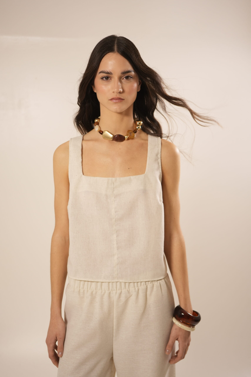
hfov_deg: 27.0
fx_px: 523
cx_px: 126
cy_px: 188
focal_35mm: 50
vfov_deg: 39.6
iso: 500
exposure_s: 1/100
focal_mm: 50
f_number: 2.8
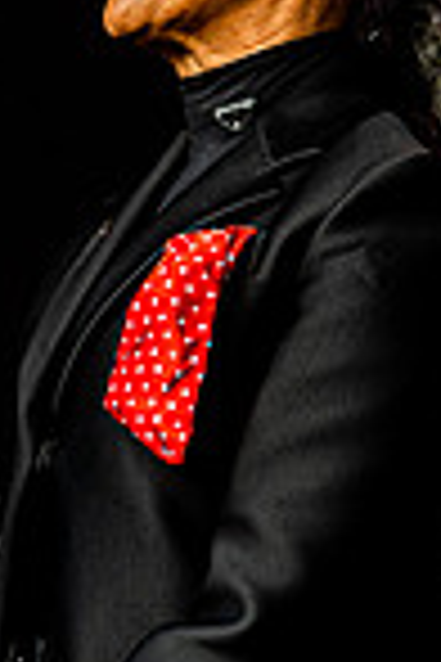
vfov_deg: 3.4
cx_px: 137
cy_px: 243
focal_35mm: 612
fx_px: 11245
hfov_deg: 2.2
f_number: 4
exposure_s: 1/500
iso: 400
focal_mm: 200
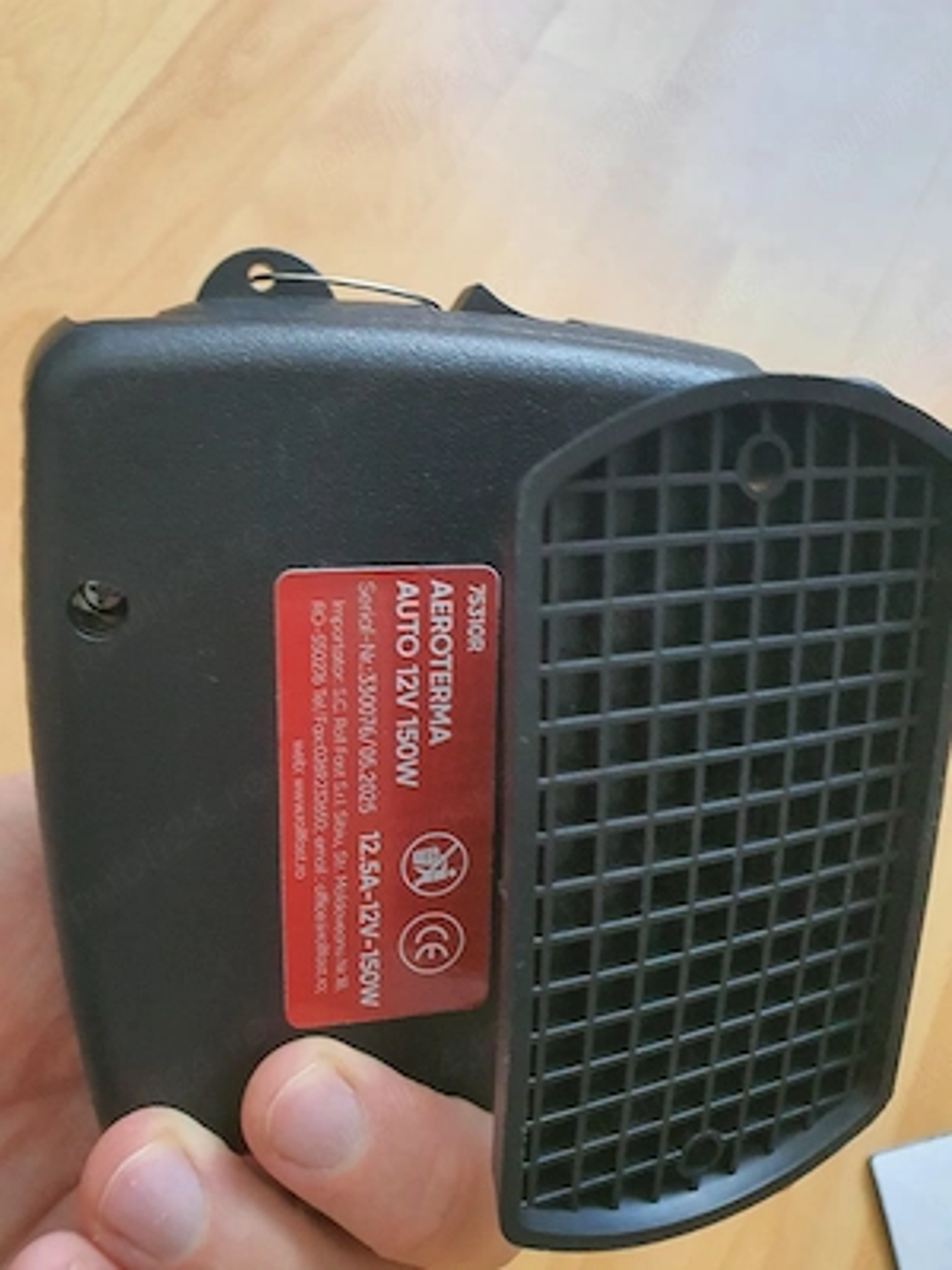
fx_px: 953
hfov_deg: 53.1
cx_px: 476
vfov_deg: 67.3
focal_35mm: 26
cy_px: 635
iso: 640
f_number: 2.4
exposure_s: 1/33
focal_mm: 4.3
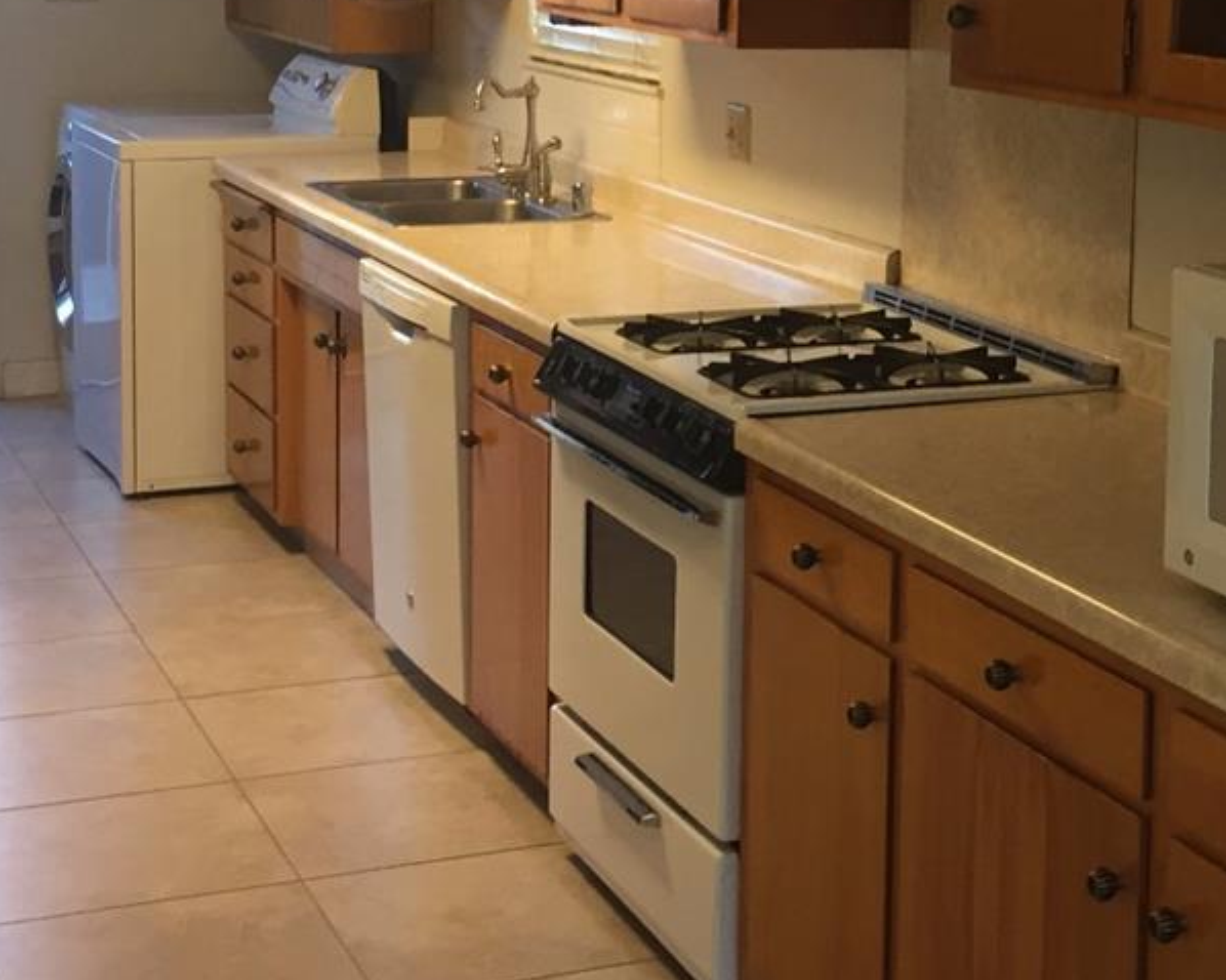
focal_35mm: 71
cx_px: 806
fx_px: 2575
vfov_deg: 21.3
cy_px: 203
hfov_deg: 26.6
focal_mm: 4.15
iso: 64
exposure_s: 1/30
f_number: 2.2
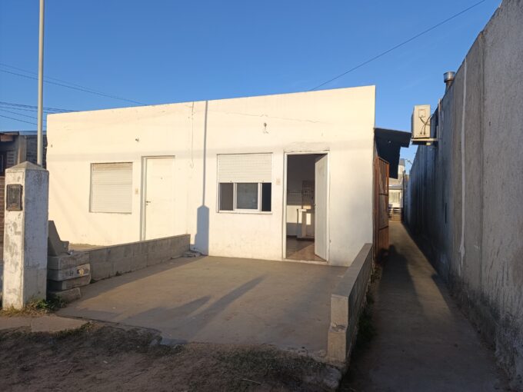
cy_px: 196
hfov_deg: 73.9
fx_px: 347
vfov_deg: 58.9
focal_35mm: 23
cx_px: 262
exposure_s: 1/465
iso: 50
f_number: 1.6
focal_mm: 6.14
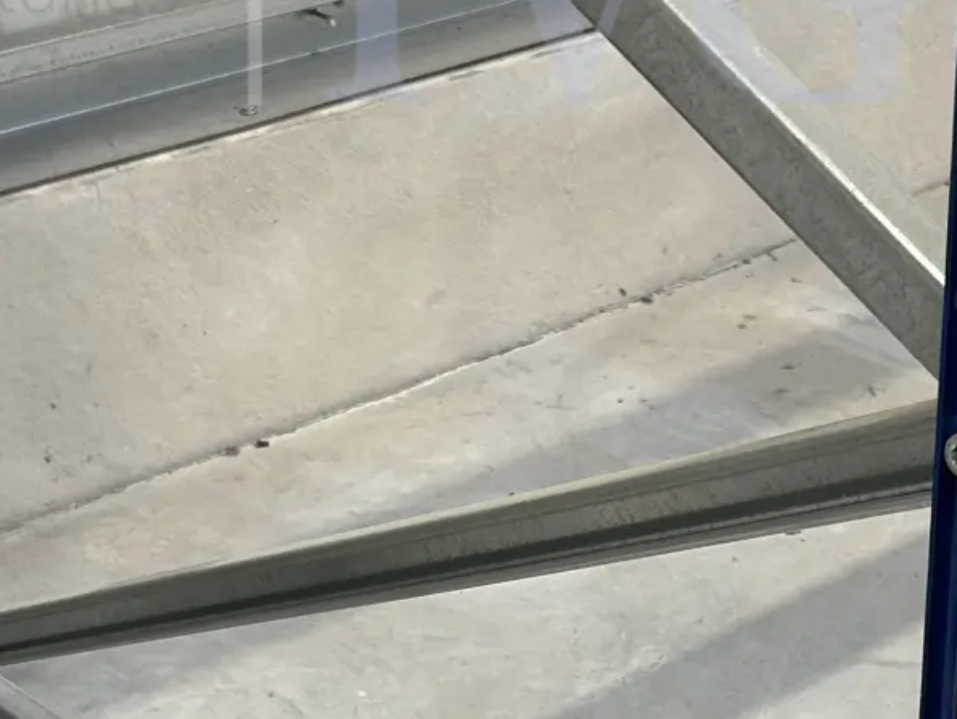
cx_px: 688
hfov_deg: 23.1
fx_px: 2323
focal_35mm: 84
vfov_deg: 17.0
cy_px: 793
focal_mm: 5.7
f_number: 1.5
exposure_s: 1/75
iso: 125
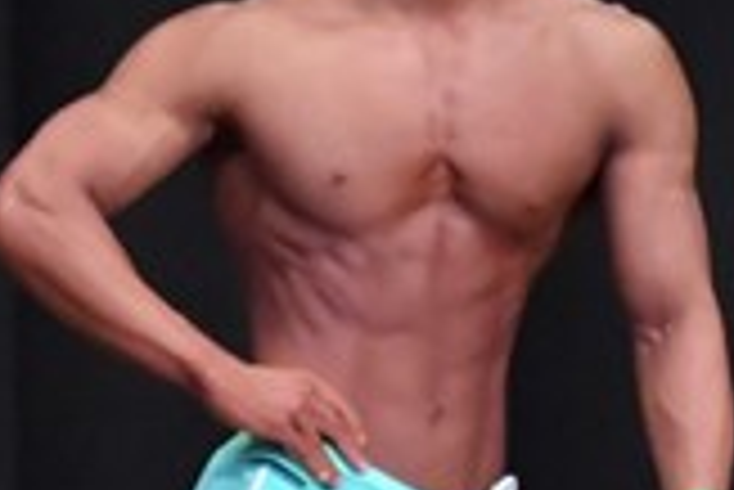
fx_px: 21039
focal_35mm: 1031
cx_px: -322
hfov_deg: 2.0
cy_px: 616
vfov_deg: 1.3
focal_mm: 145
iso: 8000
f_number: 5.6
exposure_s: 1/400
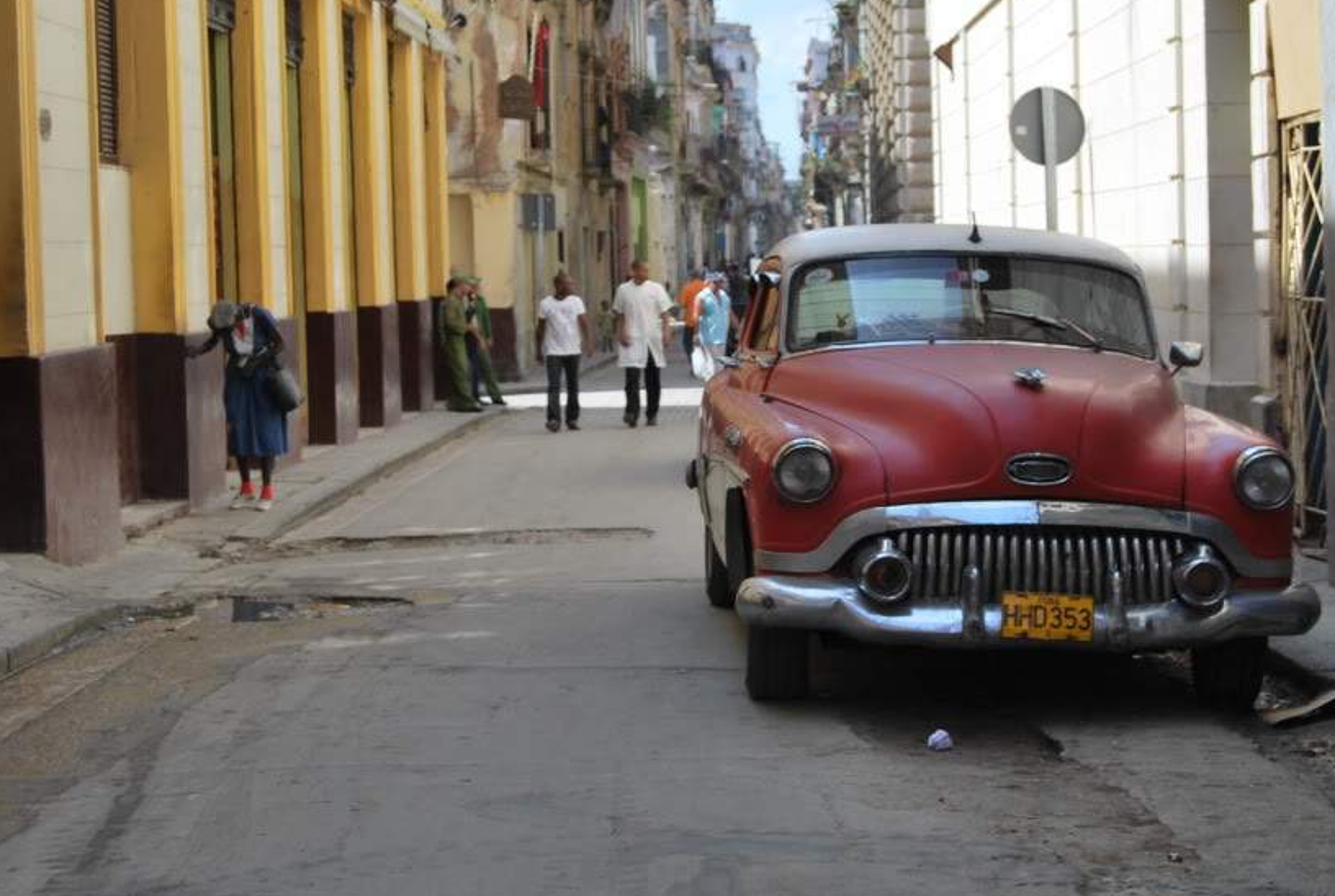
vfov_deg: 17.4
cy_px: 406
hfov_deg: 25.6
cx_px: 778
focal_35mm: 79
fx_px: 2936
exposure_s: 1/250
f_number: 8
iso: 100
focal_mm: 42
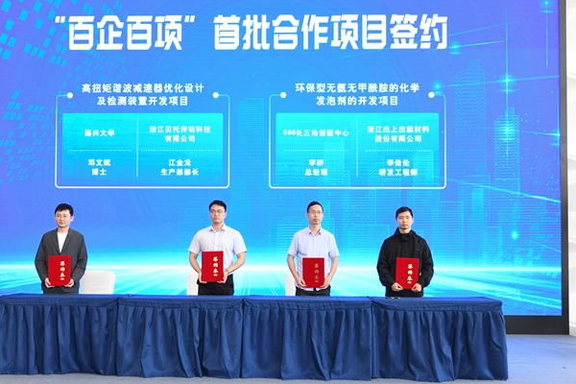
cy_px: 192
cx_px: 262
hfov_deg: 58.6
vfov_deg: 41.1
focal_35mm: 32
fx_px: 512
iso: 1600
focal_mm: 24
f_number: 5
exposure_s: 1/160
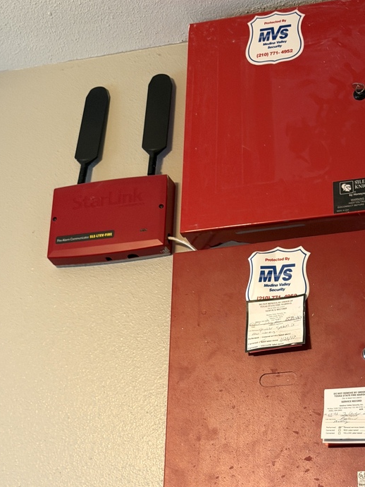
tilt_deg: +23.8
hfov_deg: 19.6
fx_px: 1055
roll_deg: -1.5
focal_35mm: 75
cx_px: 241
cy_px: 279
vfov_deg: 26.0
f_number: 1.78
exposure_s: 1/40
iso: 400
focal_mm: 6.76
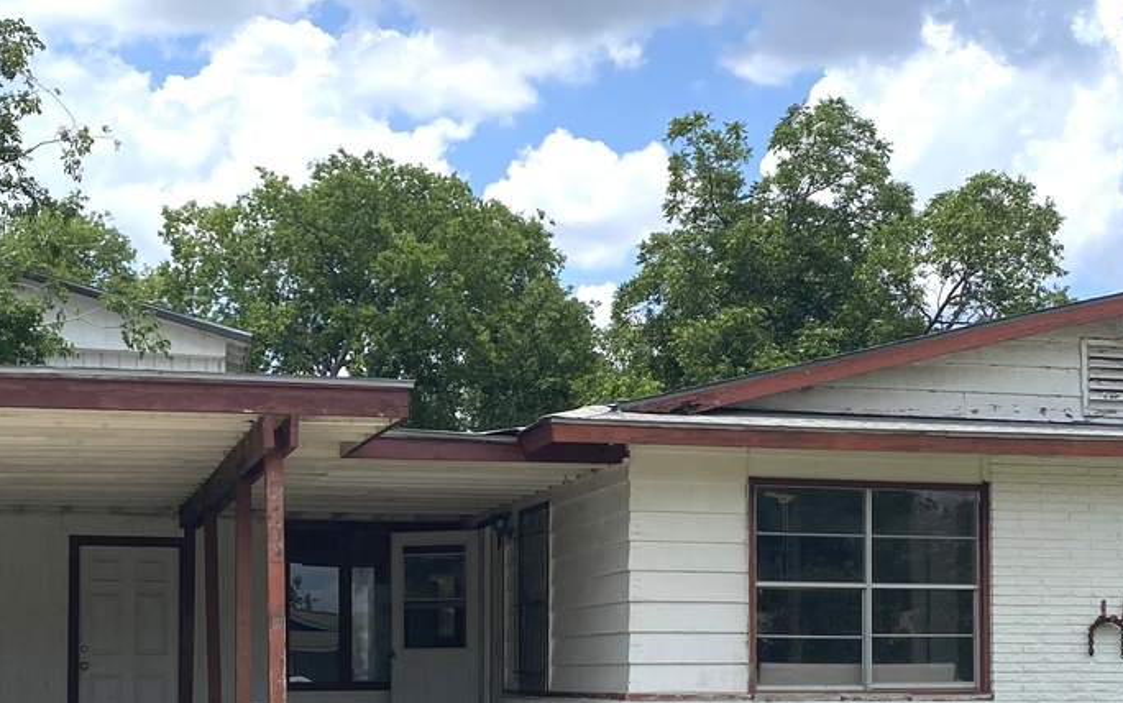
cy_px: 623
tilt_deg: +1.8
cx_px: 617
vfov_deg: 21.9
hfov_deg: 35.1
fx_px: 1776
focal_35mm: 58
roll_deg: +0.2
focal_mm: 4.25
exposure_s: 1/3984
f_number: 1.8
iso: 32
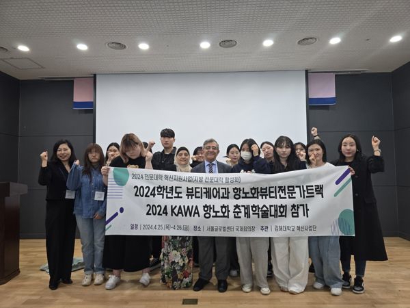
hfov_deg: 73.9
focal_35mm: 23
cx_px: 205
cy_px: 154
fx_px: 272
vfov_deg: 58.9
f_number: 1.7
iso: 250
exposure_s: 1/120
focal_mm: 6.3
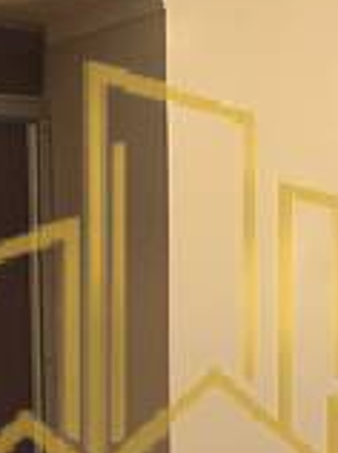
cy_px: 456
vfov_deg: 21.3
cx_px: 135
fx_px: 1162
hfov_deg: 16.5
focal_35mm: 89
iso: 800
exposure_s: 1/60
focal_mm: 2.2
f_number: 2.2
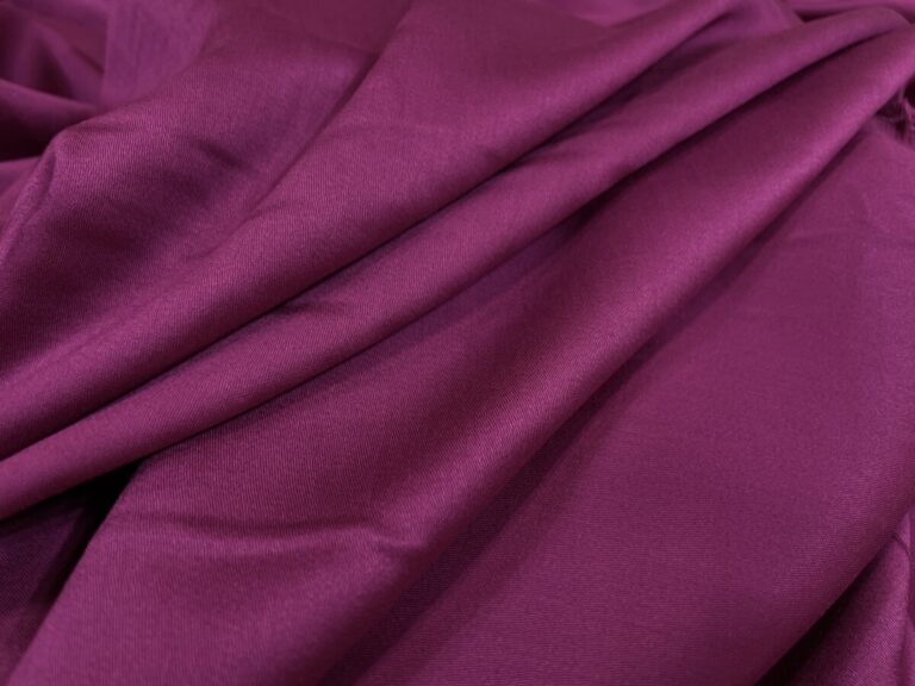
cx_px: 458
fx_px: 687
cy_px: 343
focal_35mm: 26
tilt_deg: -52.6
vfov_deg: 53.1
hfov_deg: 67.3
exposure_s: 1/100
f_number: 1.6
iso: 125
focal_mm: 4.2
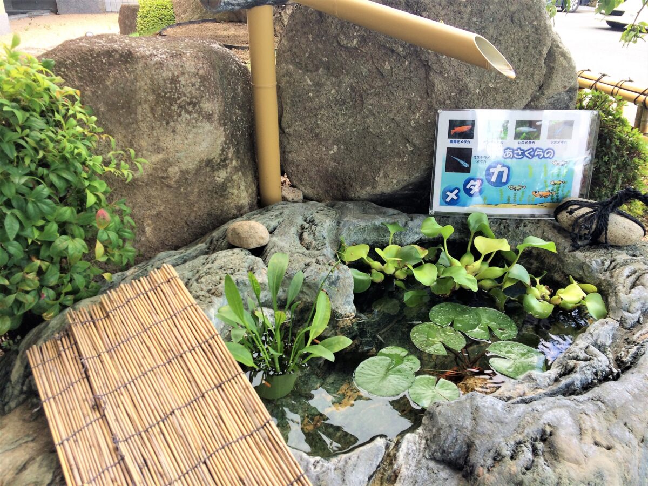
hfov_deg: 61.7
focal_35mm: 29
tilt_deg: -26.8
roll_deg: -1.2
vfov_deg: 48.2
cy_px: 243
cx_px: 324
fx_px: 543
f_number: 2.2
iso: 32
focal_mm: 4.15
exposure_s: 1/154
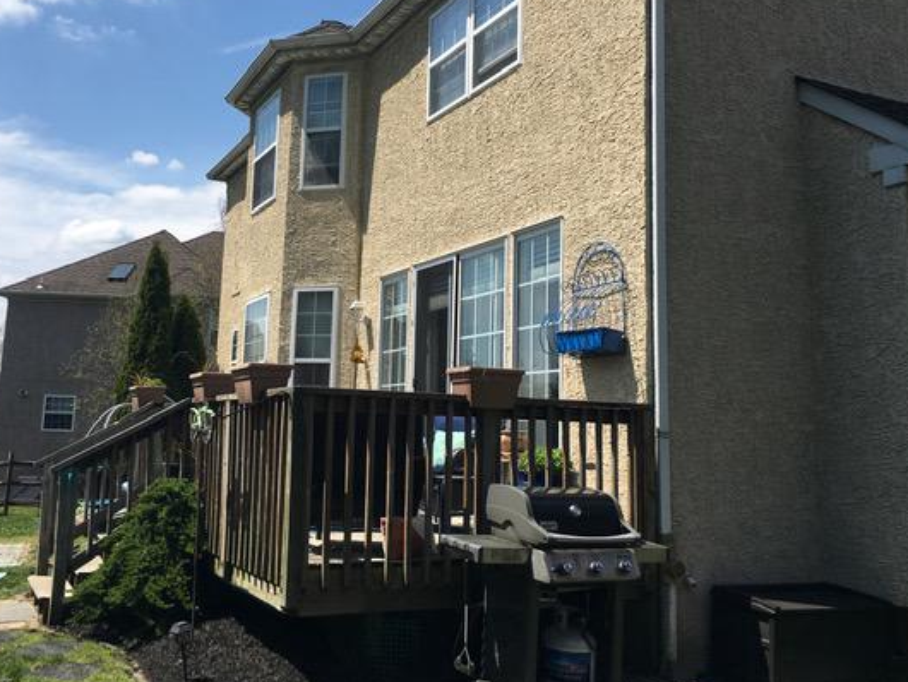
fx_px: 918
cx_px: 385
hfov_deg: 52.4
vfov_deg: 40.6
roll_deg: -1.4
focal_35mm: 35
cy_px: 279
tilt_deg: +8.9
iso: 25
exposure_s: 1/2331
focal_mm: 4.15
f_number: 2.2
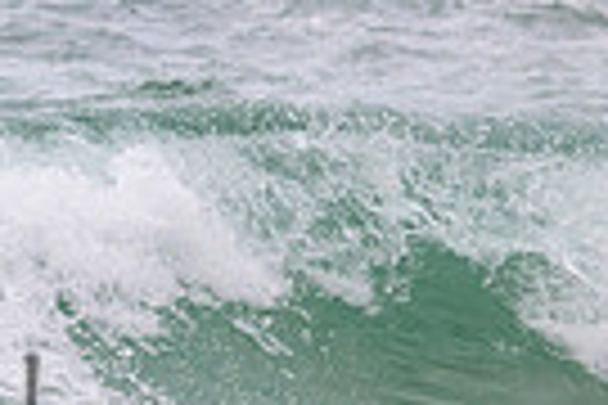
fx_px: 31630
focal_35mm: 1873
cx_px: -437
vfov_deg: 0.7
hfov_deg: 1.1
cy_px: 331
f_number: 11
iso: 1000
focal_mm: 430
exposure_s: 1/1250
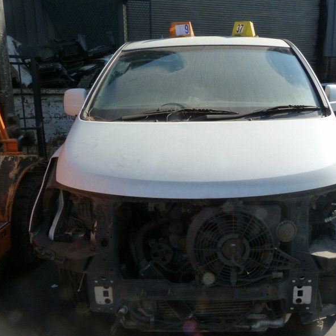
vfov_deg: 54.0
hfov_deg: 53.3
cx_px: 214
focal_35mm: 30
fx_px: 329
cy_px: 168
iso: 125
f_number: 5
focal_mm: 4.5
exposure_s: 1/200
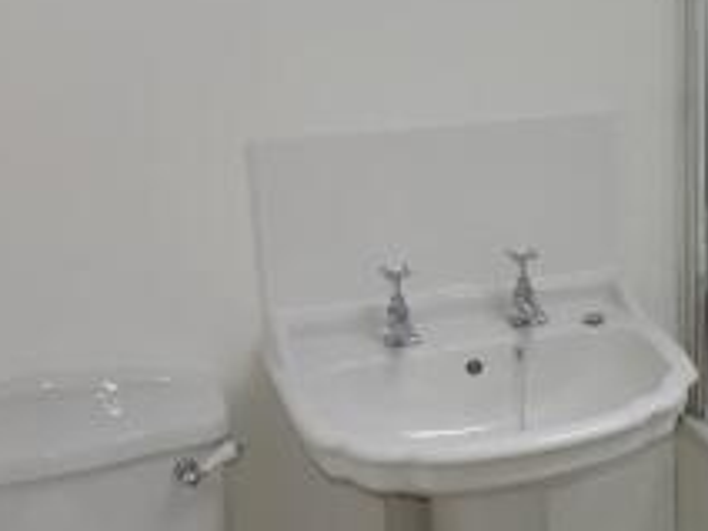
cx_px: 743
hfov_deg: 27.3
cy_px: 225
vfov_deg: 22.2
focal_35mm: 66
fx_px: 1350
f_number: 3
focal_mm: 4.3
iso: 80
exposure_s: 1/80
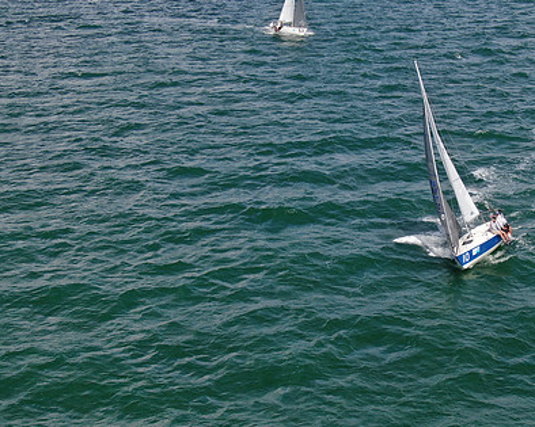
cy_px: 246
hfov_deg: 27.3
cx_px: 360
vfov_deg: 22.1
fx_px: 1092
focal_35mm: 69
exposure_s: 1/1000
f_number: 3.8
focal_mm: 8.6
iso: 100
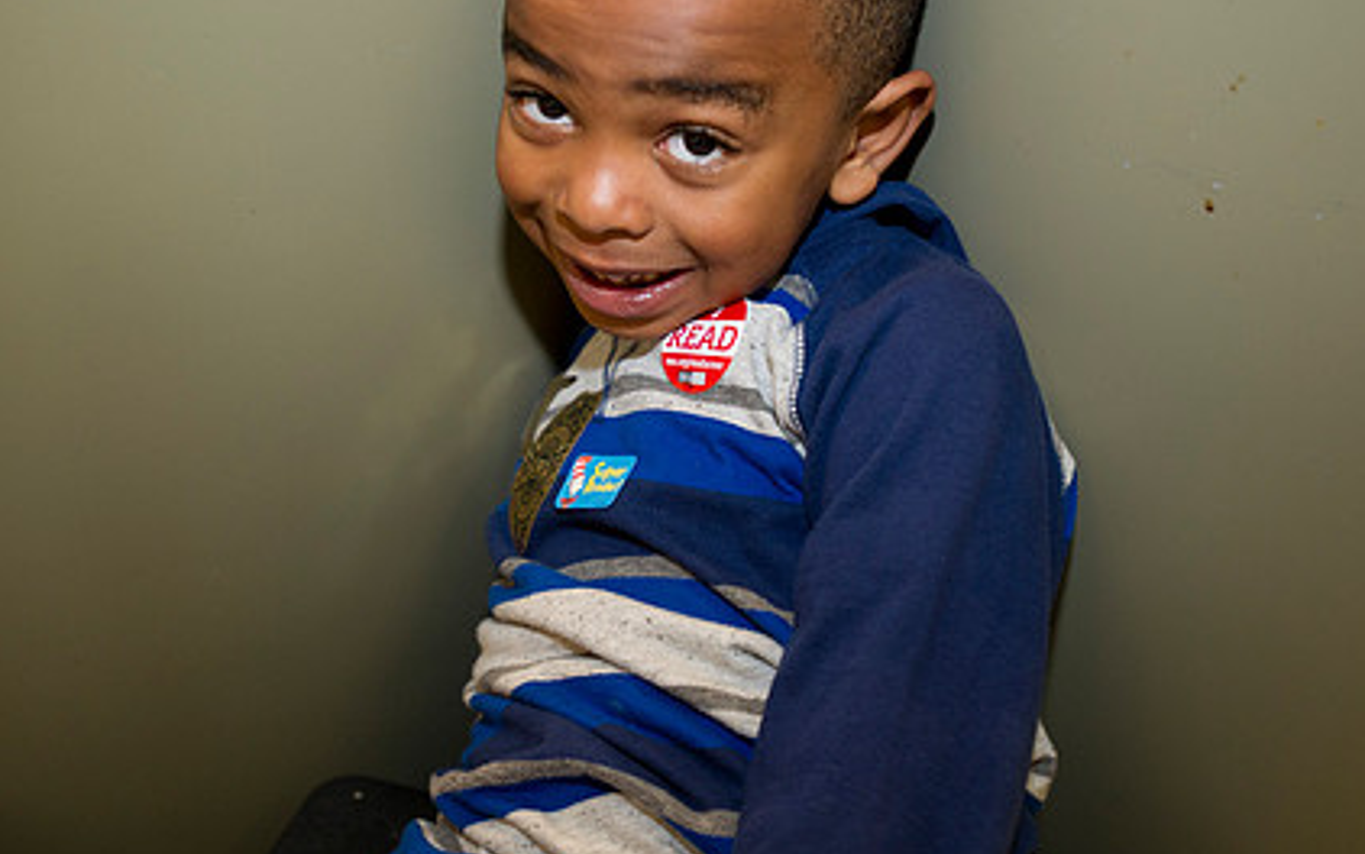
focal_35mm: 49
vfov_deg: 26.3
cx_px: 650
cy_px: 327
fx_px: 1823
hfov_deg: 41.0
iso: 1250
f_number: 2.8
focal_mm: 35
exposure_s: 1/160
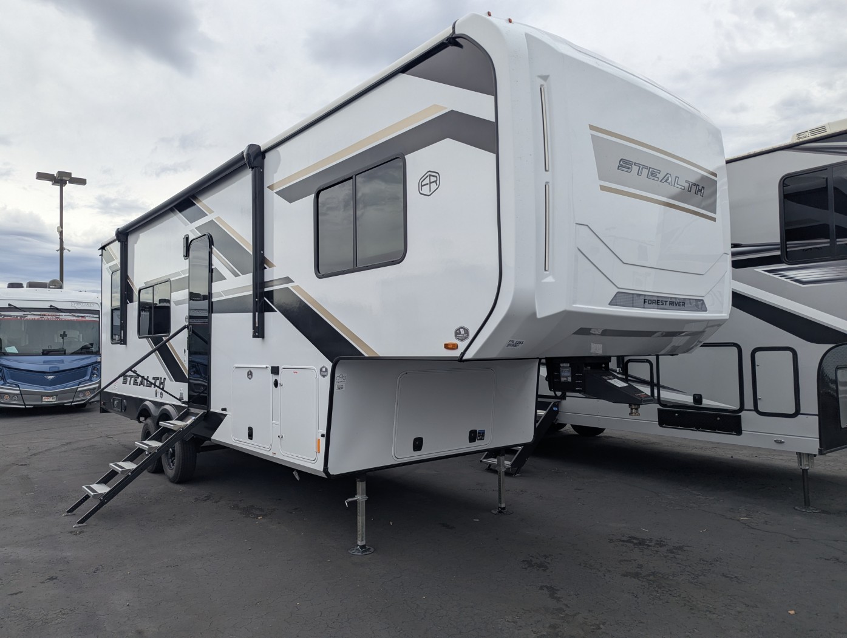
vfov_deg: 56.9
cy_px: 319
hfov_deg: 71.5
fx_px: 588
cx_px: 424
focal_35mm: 24
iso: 47
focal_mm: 6.81
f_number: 1.85
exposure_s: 1/1595
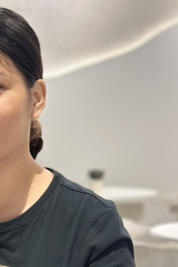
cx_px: 4
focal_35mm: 105
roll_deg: -0.6
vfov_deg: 19.5
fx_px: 779
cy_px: 124
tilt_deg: +0.6
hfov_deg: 12.9
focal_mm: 6.86
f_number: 1.78
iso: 160
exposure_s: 1/60
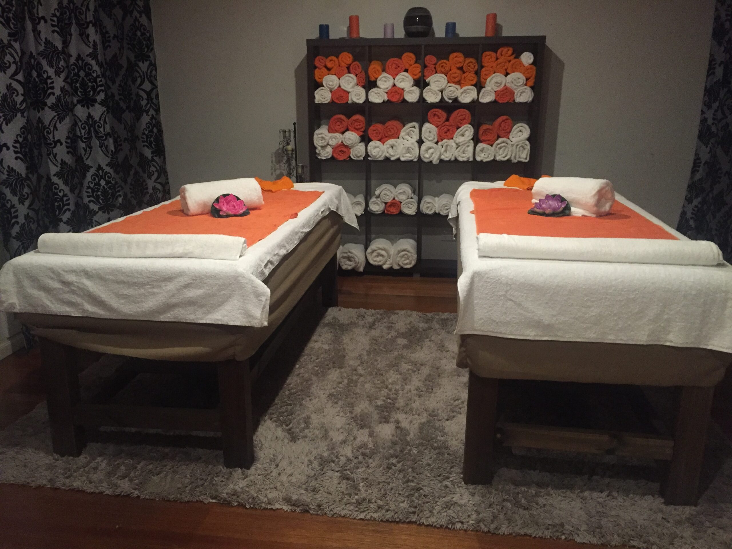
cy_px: 274
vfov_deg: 48.2
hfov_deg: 61.7
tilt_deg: -15.8
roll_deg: +0.3
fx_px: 613
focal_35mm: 29
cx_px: 366
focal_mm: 4.15
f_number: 2.2
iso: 320
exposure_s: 1/17
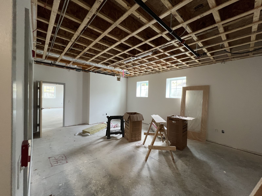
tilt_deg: -0.6
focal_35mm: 13
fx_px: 98
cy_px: 98
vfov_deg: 89.9
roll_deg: -0.8
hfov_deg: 106.2
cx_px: 131
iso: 320
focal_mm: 1.57
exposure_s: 1/60
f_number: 1.8
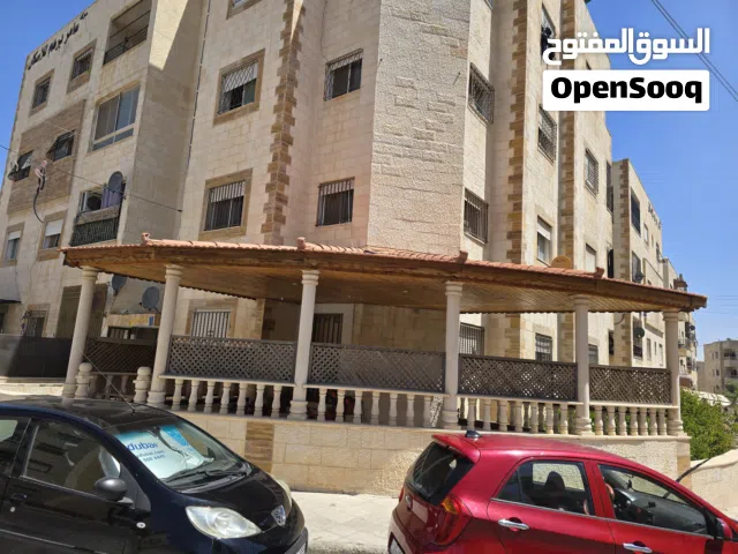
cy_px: 277
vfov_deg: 58.9
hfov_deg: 73.9
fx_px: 490
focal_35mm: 23
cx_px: 369
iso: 12
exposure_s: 1/662
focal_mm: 6.3
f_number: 1.7
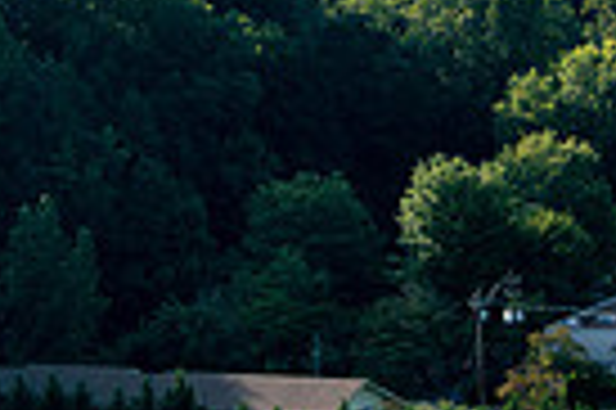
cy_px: -453
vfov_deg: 4.9
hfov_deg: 7.4
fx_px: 4717
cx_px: 692
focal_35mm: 276
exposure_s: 1/400
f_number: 4.8
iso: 100
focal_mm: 65
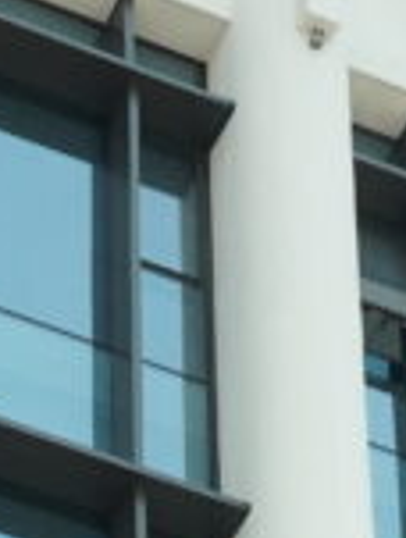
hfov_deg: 4.8
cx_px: 201
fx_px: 4859
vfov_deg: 6.0
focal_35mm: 312
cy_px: 1361
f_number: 11
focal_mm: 32
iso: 800
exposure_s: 1/320
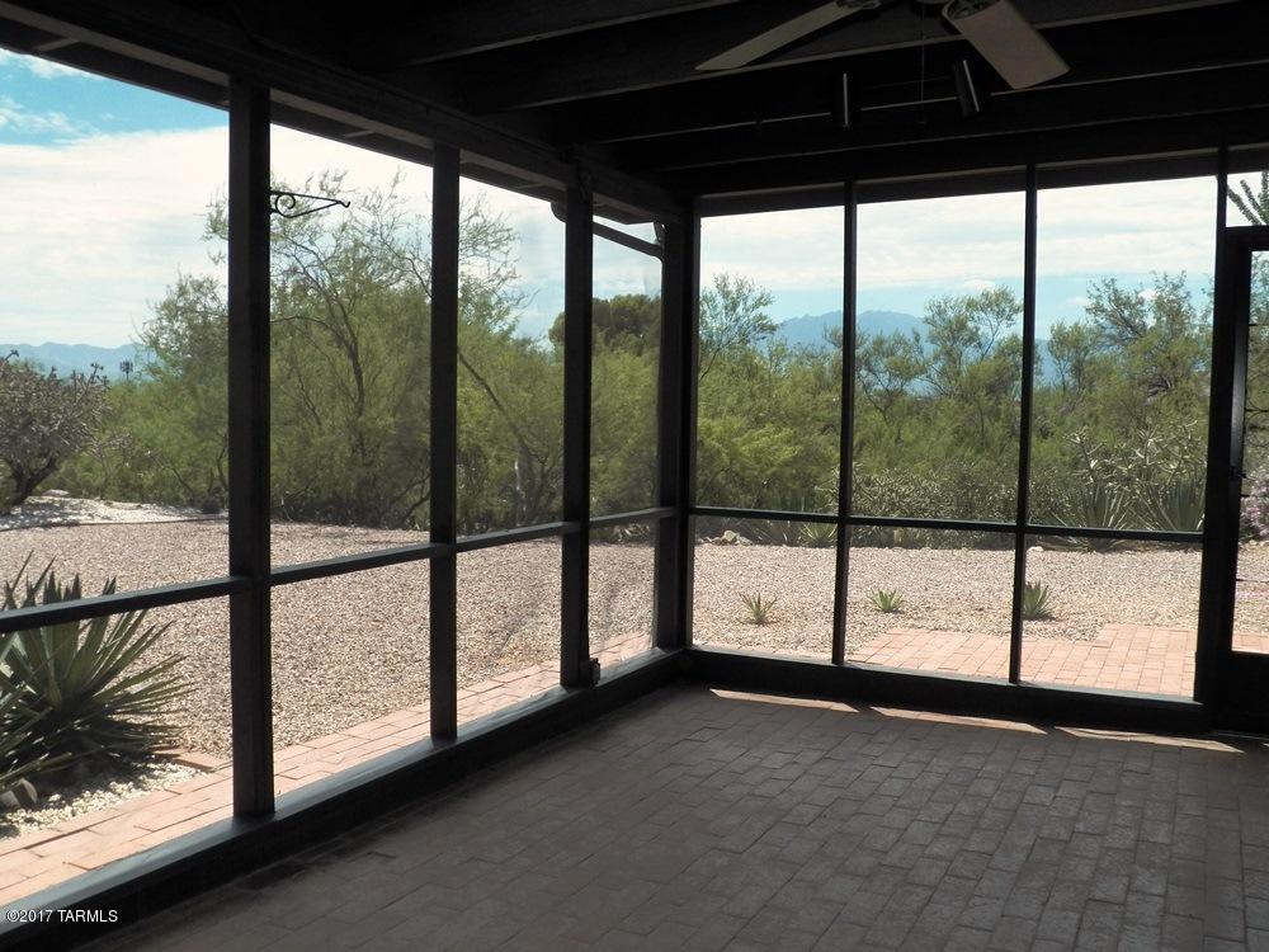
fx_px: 1136
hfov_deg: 58.4
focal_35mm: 31
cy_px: 476
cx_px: 634
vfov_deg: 45.4
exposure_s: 1/1000
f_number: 4
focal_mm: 5.5
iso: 125
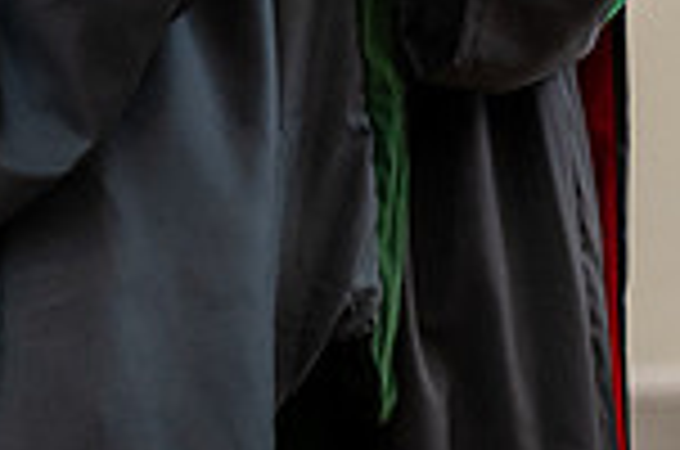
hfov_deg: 5.3
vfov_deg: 3.5
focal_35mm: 389
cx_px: -230
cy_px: -295
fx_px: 7332
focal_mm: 101
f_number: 3.5
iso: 1600
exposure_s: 1/200
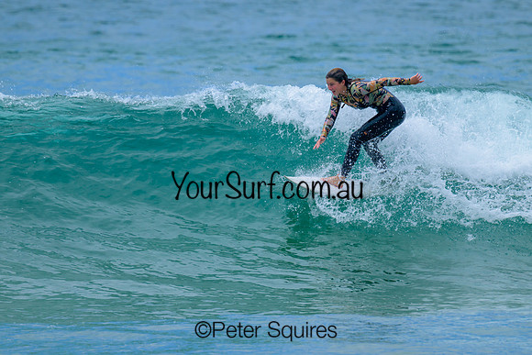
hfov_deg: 3.0
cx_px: 300
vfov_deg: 2.0
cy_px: 155
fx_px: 10283
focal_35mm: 696
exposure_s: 1/2000
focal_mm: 560
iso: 360
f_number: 8
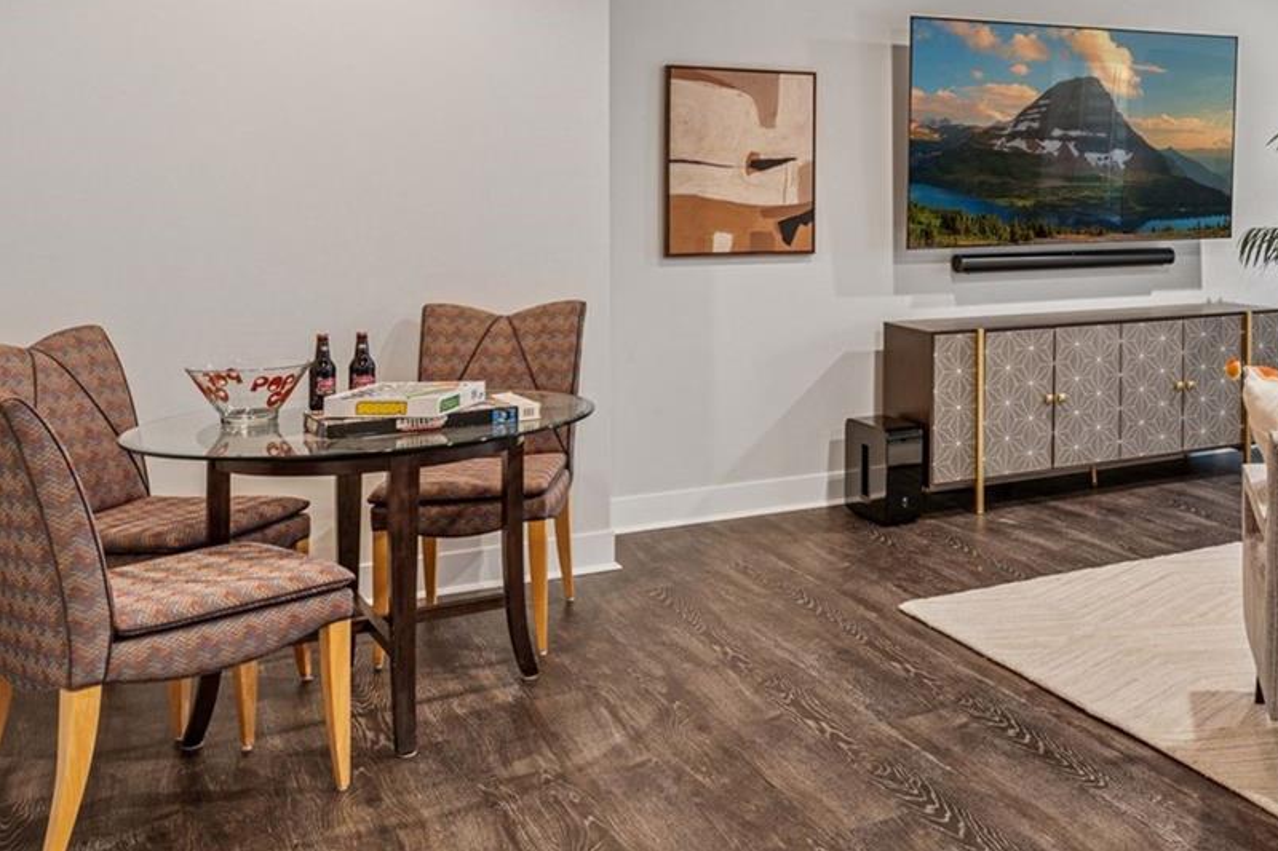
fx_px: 1420
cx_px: 1200
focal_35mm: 40
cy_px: 222
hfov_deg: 43.4
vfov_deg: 32.8
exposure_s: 1/2.5
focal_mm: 20
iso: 400
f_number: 8
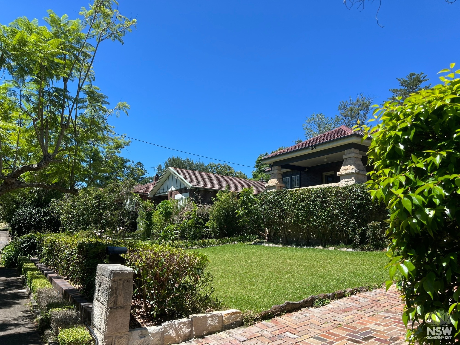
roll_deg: -2.6
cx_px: 230
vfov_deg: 53.1
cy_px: 172
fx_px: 346
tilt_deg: +12.8
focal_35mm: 26
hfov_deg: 67.3
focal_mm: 5.7
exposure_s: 1/2571
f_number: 1.5
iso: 50
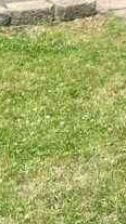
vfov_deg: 13.1
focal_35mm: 146
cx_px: 452
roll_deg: -1.1
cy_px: -200
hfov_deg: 6.9
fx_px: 870
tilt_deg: +3.1
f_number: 1.5
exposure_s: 1/1344
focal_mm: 5.7
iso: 50
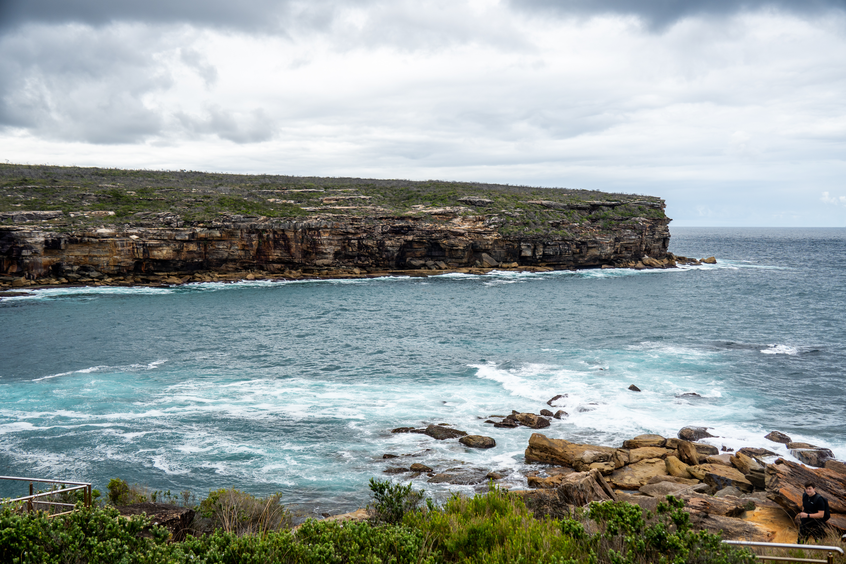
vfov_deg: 35.5
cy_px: 282
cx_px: 423
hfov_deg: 51.3
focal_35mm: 38
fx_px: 881
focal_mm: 25
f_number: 5
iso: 100
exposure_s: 1/640
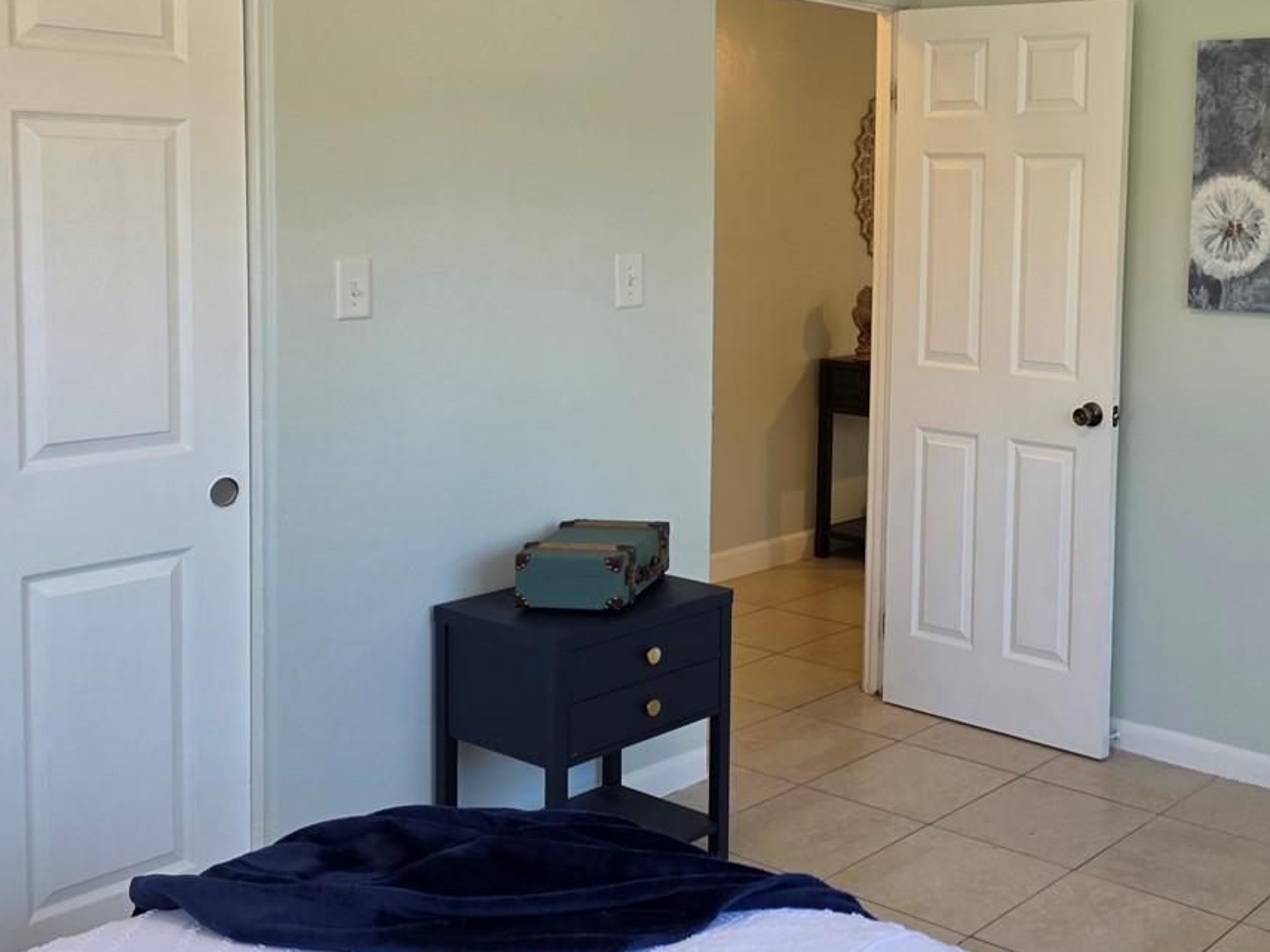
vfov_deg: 33.4
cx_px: 990
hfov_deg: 42.2
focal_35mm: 43
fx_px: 1578
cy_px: 337
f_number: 1.7
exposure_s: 1/120
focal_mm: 6.3
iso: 100
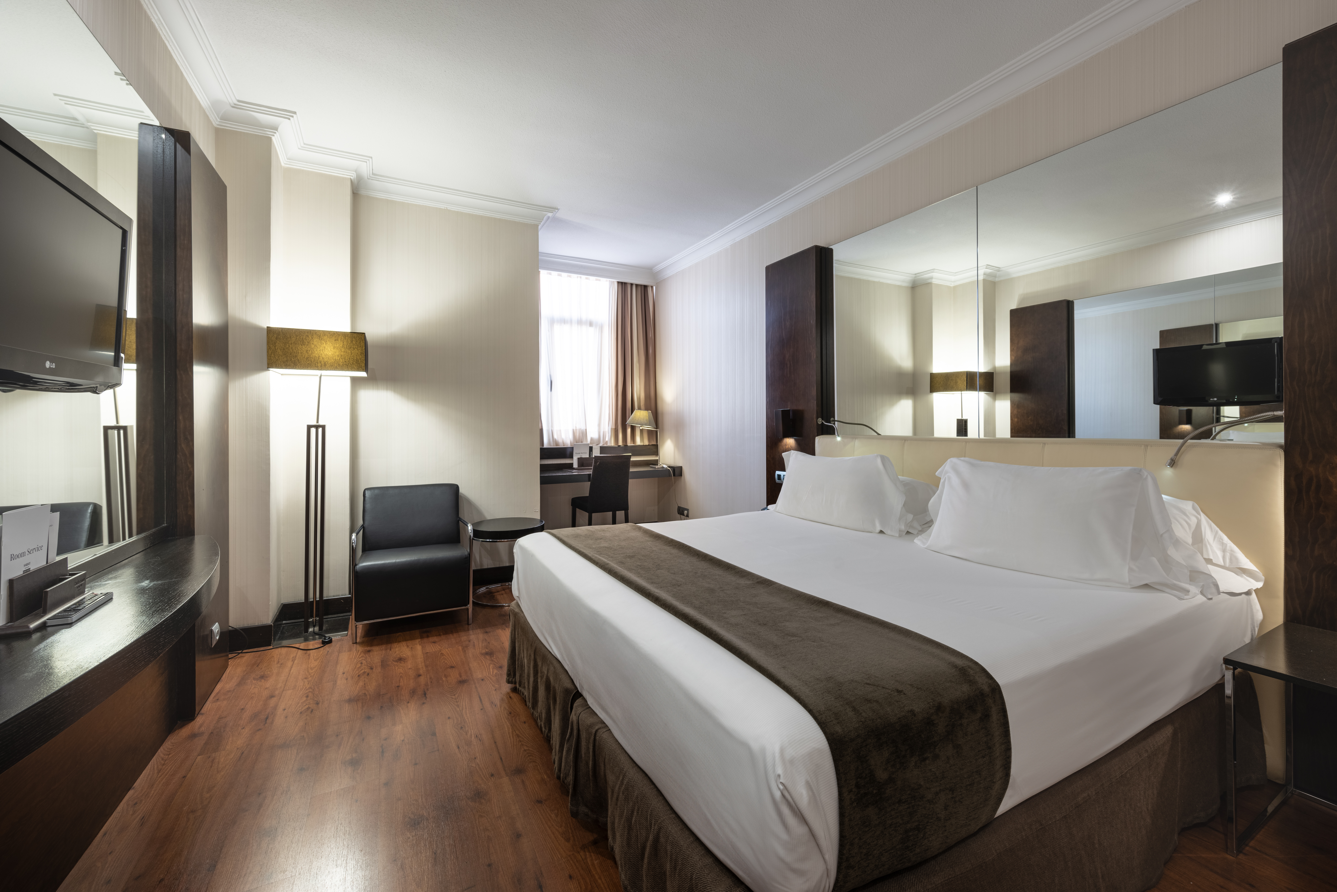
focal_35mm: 14
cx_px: 668
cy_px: 446
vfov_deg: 81.2
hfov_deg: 104.3
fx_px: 520
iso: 100
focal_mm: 14
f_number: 9
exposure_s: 1/6
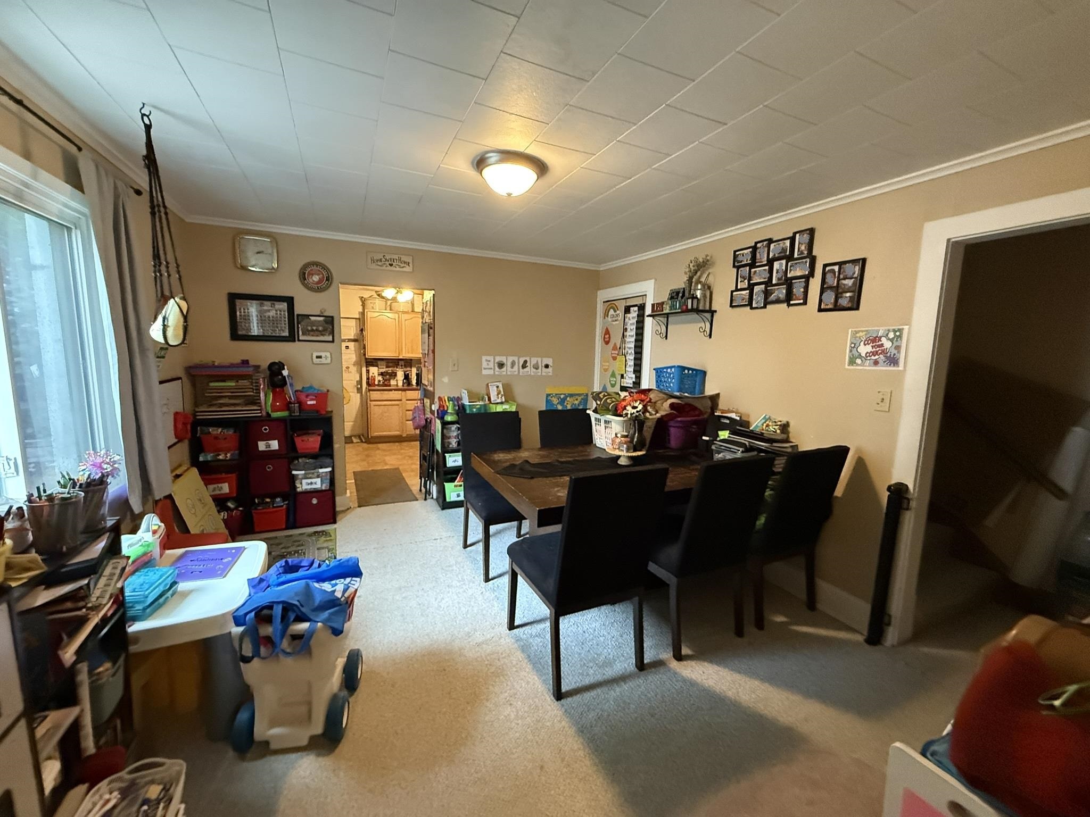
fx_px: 441
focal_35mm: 14
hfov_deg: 102.1
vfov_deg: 85.7
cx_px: 545
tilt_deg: -7.7
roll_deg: -2.4
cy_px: 408
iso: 1000
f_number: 2.2
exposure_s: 1/60
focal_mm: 2.22
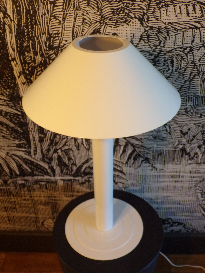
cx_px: 102
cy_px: 136
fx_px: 292
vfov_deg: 50.1
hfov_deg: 38.7
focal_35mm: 37
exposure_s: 1/34
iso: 200
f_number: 3.3
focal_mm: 6.6
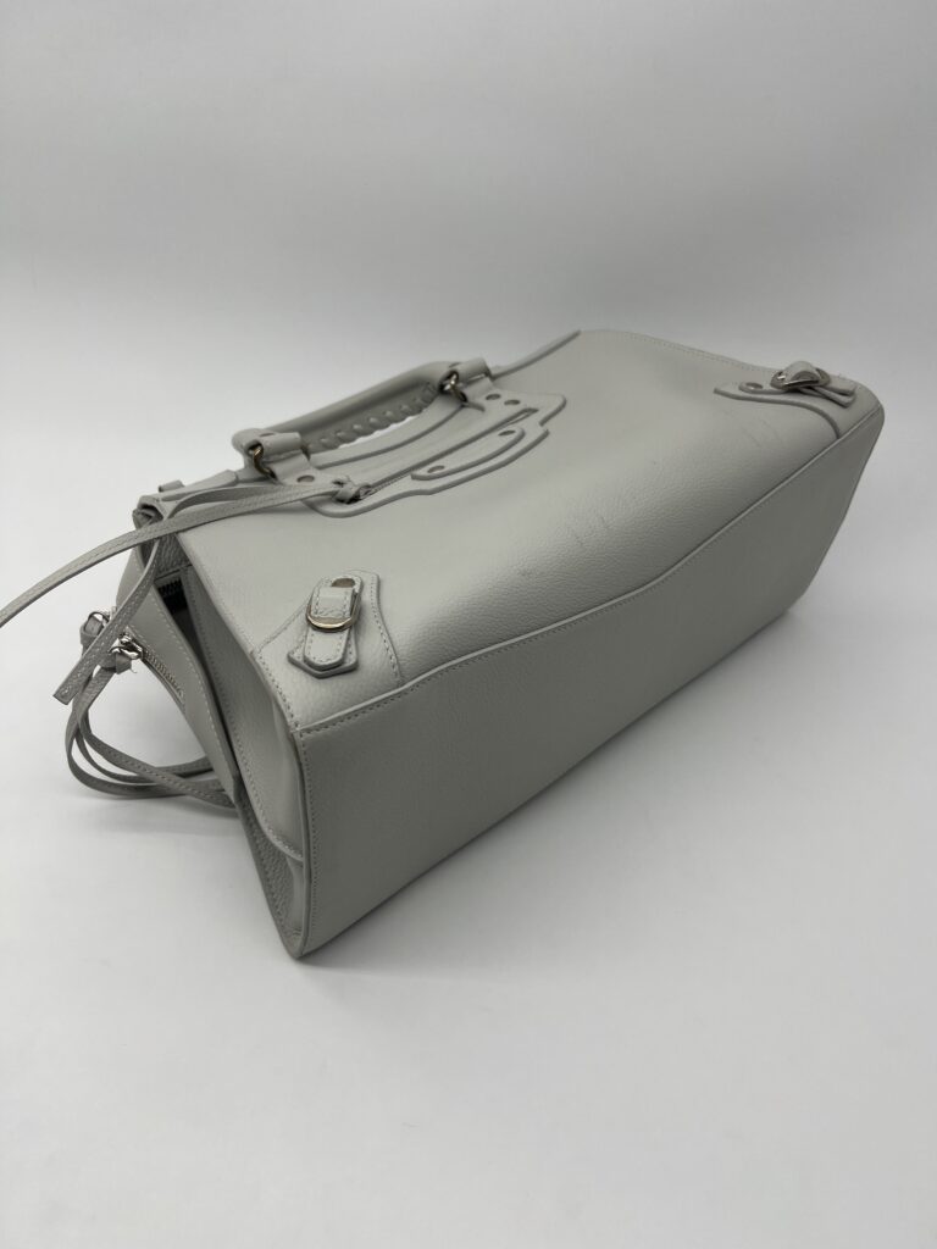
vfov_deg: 67.3
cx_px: 468
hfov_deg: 53.1
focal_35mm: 26
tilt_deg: -37.8
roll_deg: -4.2
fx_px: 938
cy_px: 624
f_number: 1.5
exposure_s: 1/359
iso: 50
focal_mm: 5.7
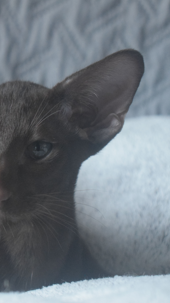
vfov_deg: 20.0
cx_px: -26
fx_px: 856
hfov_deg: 11.2
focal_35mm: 107
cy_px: 151
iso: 3200
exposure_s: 1/60
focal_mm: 45
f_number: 5
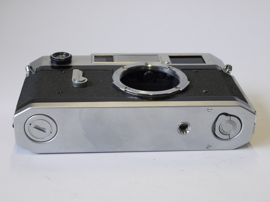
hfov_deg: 32.2
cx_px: 135
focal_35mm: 60
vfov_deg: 24.4
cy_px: 101
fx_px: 468
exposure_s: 1/50
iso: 400
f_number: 8
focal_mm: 30
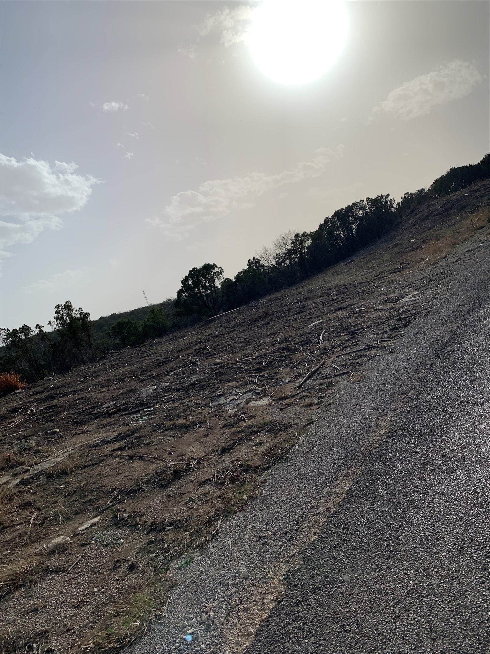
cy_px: 327
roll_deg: +17.3
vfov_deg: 67.3
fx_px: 491
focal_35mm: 26
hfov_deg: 53.1
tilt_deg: -4.6
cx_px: 245
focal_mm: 4.25
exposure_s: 1/11765
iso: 25
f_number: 1.8
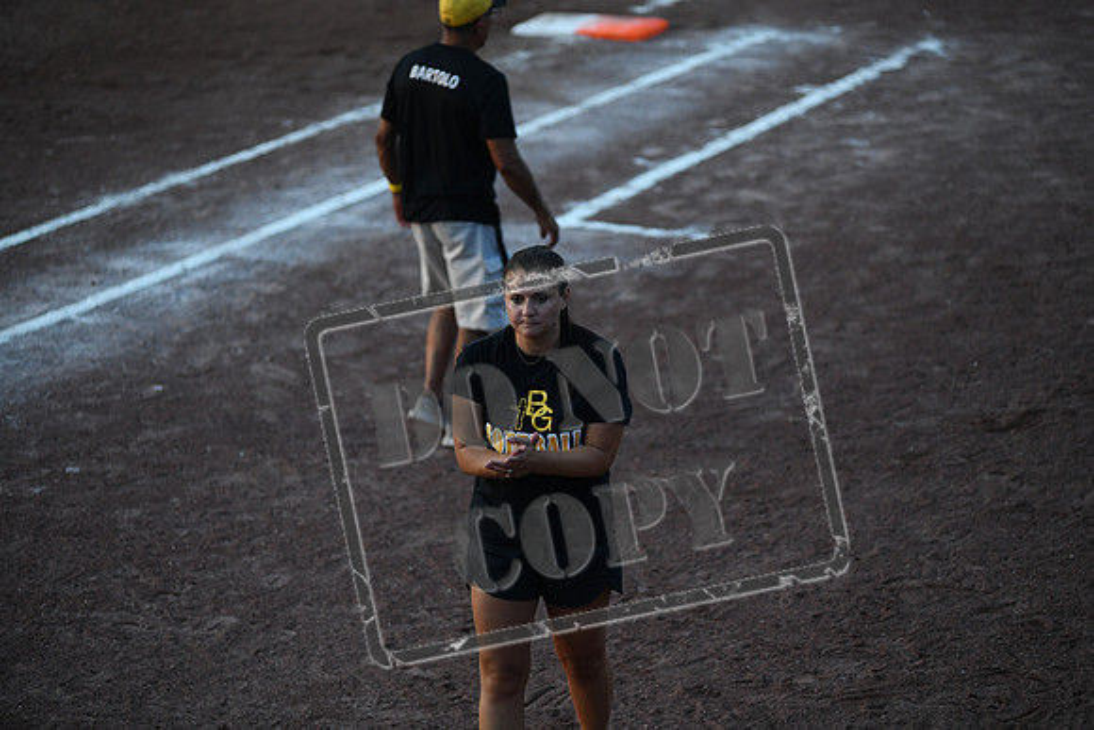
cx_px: 547
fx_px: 3951
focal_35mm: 130
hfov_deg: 15.8
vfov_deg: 10.6
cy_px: 365
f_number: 2.8
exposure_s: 1/2000
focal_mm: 130
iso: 1600
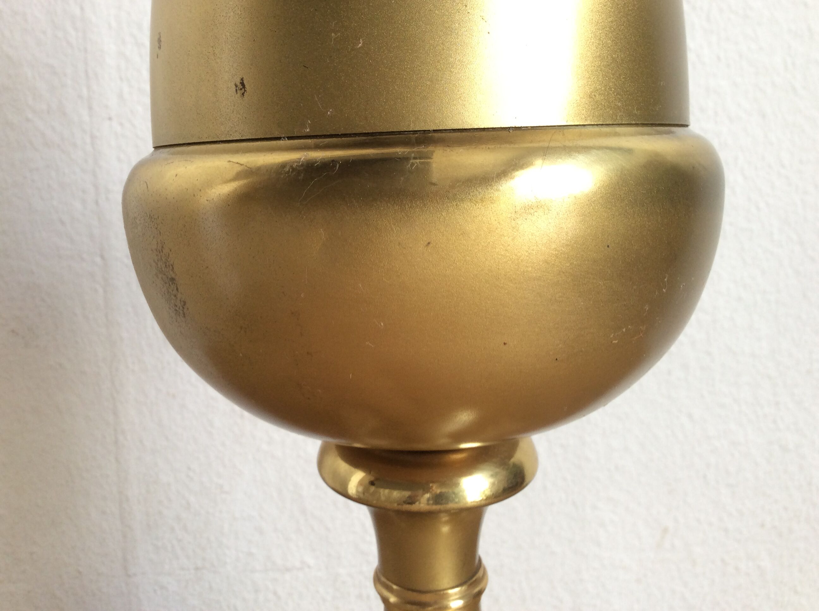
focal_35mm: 32
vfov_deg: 44.1
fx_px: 756
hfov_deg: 56.9
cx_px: 410
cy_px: 306
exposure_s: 1/25
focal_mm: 3.3
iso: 50
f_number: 2.4
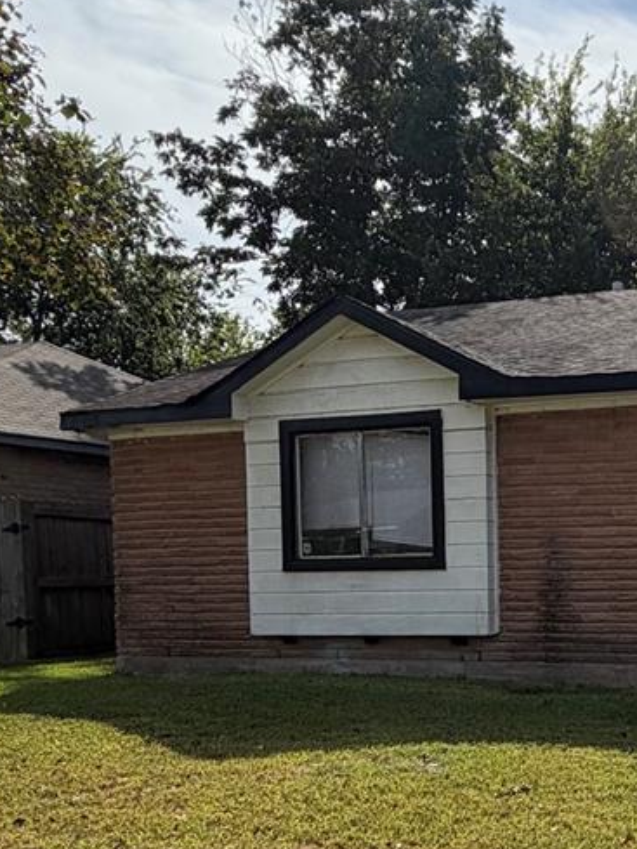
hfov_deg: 29.7
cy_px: 616
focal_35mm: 44
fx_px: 1079
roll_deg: -2.0
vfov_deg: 41.9
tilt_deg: -1.9
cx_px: 698
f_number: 2.2
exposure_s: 1/1613
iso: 25
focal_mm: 2.22
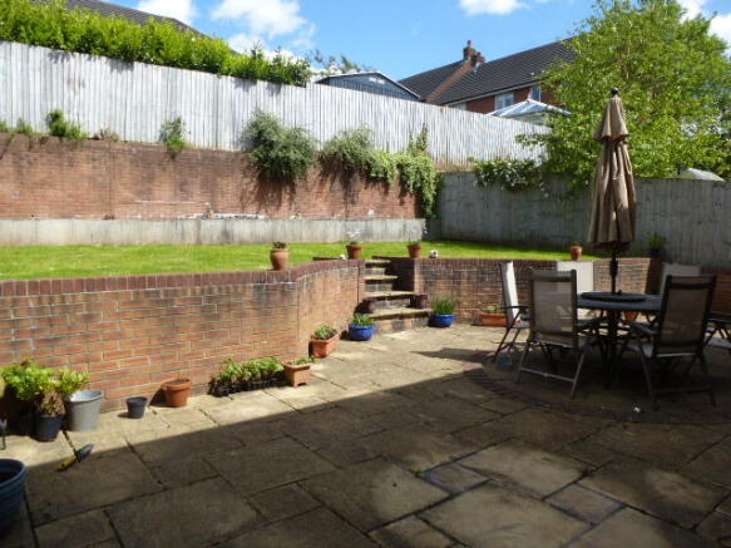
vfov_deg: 56.8
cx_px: 366
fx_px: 507
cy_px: 274
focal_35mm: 24
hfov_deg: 71.6
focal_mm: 4.3
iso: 100
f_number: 4
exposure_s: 1/400
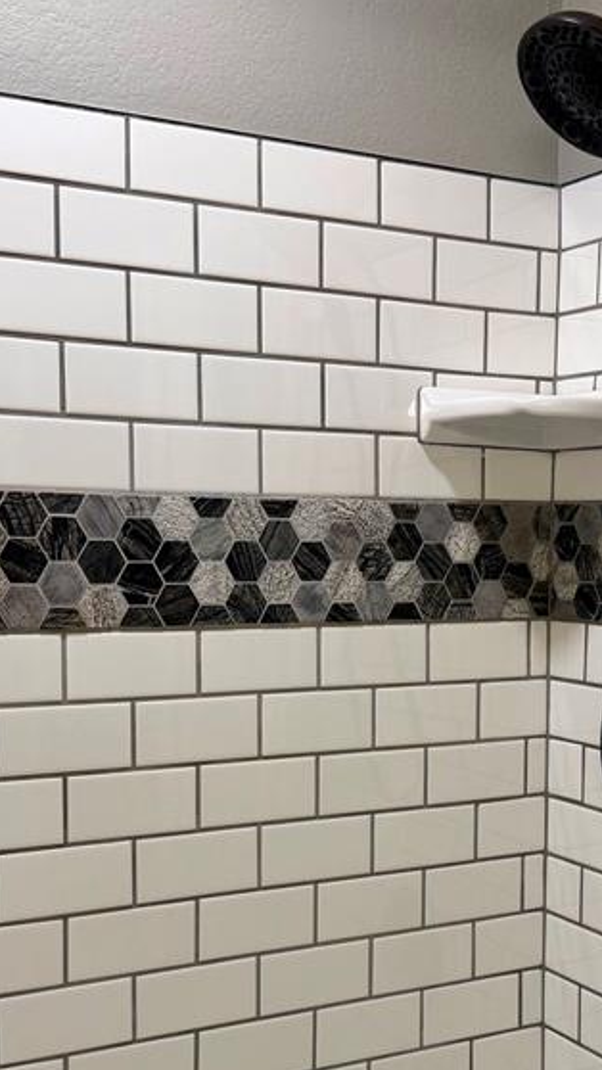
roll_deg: -0.7
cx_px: 393
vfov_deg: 42.5
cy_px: 690
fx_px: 1362
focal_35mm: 48
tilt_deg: -6.4
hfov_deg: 24.8
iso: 125
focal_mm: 6.76
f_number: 1.78
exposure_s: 1/120
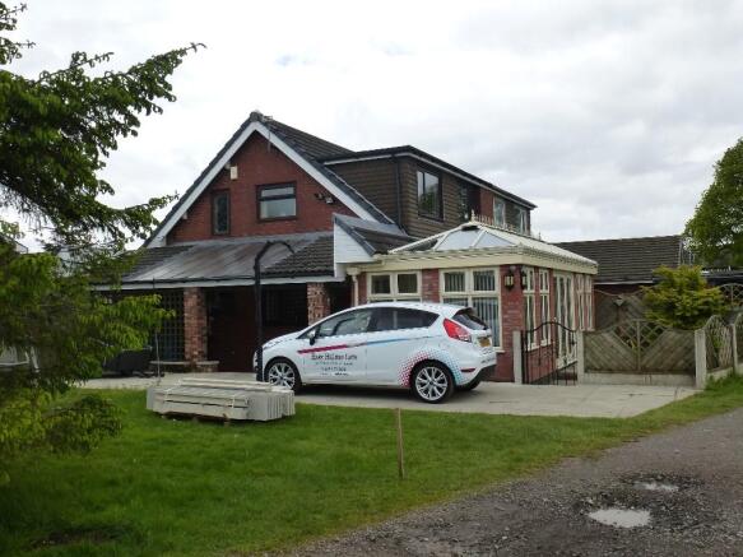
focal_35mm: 33
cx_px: 372
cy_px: 278
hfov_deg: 55.4
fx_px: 708
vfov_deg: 42.9
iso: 160
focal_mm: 5.9
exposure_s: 1/640
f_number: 4
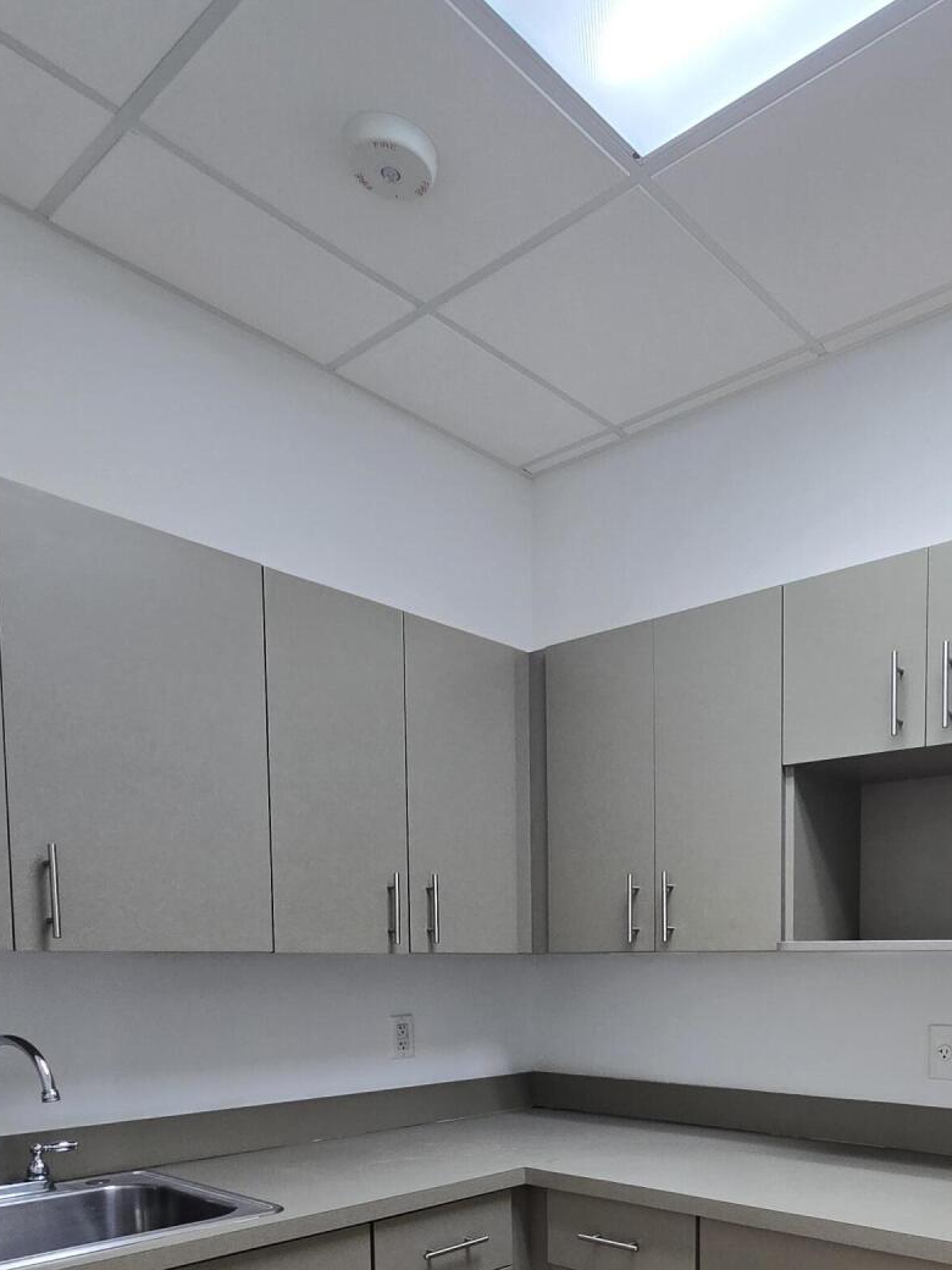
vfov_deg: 61.9
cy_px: 1065
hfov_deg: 53.0
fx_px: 917
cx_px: 686
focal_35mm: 25
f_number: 2.2
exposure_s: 1/60
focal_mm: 2.2
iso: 125
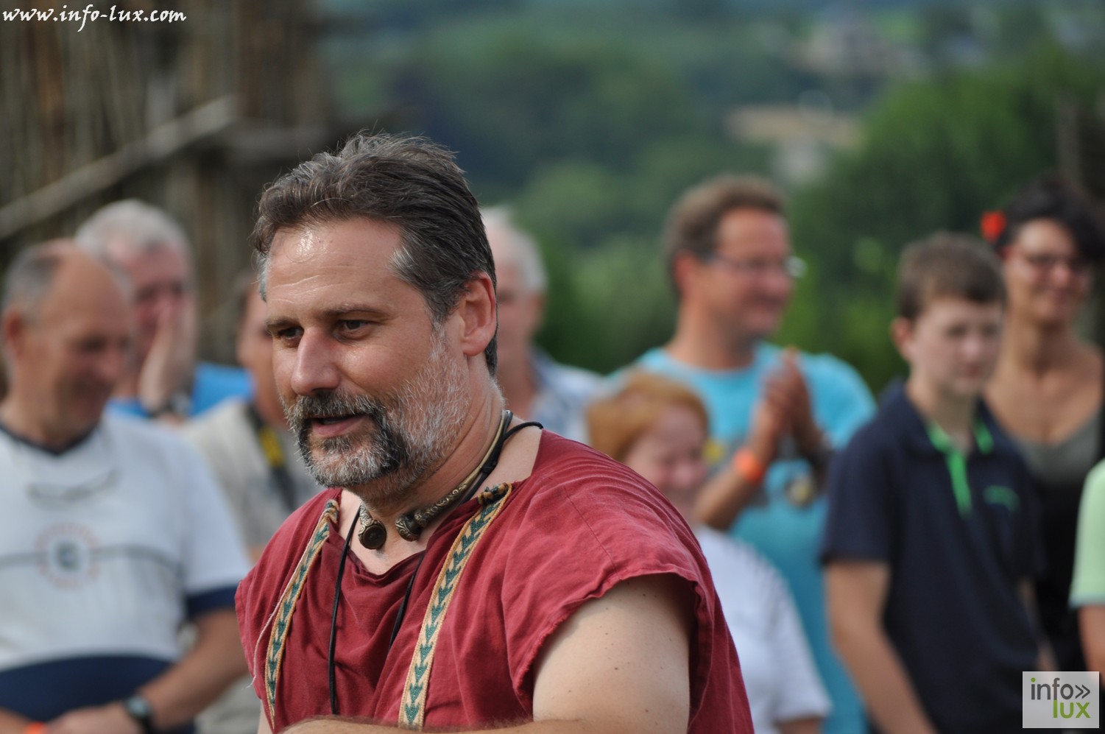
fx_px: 8737
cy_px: 367
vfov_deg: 4.8
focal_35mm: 285
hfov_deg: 7.2
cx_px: 552
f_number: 5.6
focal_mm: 190
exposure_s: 1/500
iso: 200
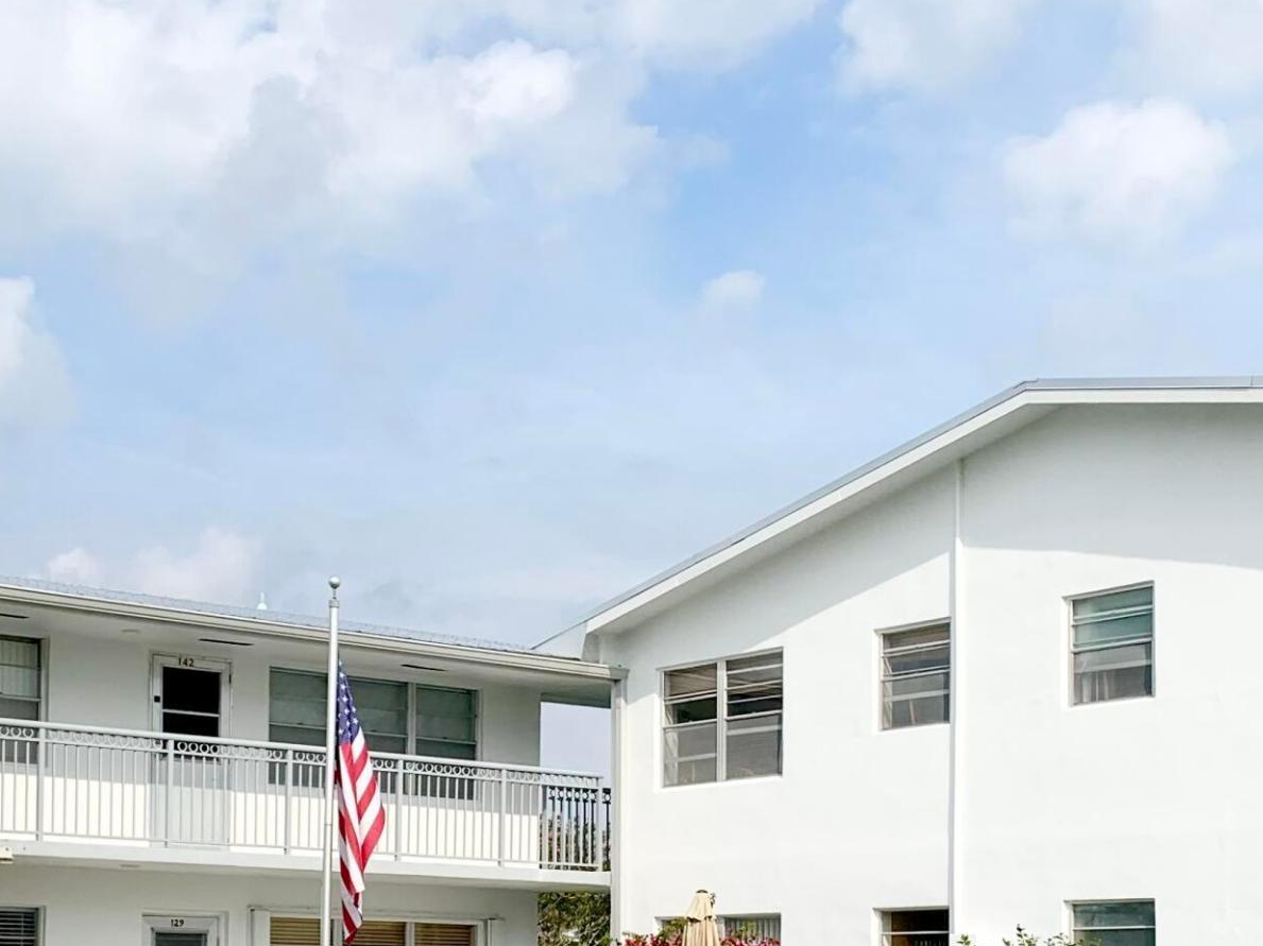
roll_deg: -0.1
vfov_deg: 22.6
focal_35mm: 63
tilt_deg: +1.4
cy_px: 872
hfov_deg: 30.6
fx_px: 2298
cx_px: 459
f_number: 1.8
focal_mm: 4.25
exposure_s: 1/3401
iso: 25
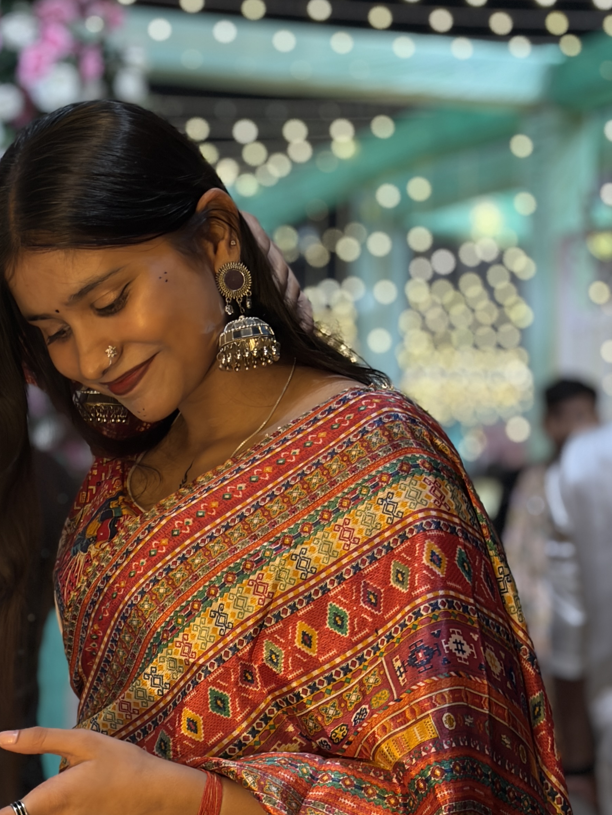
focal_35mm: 89
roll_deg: -0.2
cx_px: 144
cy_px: 430
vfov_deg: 22.0
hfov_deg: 16.5
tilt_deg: +3.3
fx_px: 2098
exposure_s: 1/48
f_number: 1.6
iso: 80
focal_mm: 5.96
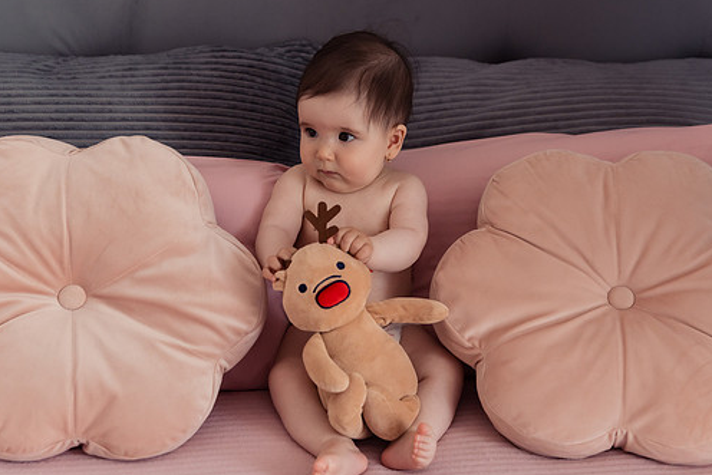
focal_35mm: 64
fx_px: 1266
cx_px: 357
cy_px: 233
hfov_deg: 31.4
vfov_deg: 21.3
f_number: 3.2
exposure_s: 1/250
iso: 800
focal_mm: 50
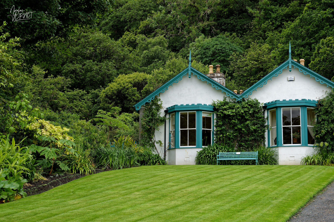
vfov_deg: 25.7
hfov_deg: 37.9
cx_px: 167
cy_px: 111
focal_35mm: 52
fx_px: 487
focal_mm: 35
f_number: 8
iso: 800
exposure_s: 1/250
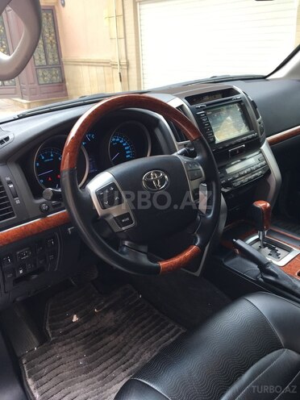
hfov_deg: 48.2
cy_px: 200
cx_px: 150
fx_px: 335
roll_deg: +2.8
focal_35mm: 29
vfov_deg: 61.7
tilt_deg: -24.1
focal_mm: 4.15
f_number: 2.2
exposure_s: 1/50
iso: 32
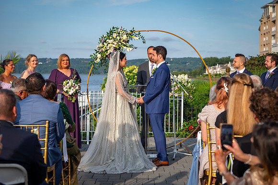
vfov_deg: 19.0
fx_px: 555
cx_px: 141
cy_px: 90
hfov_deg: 28.1
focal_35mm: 72
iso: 160
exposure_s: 1/1250
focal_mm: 70
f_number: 4.5
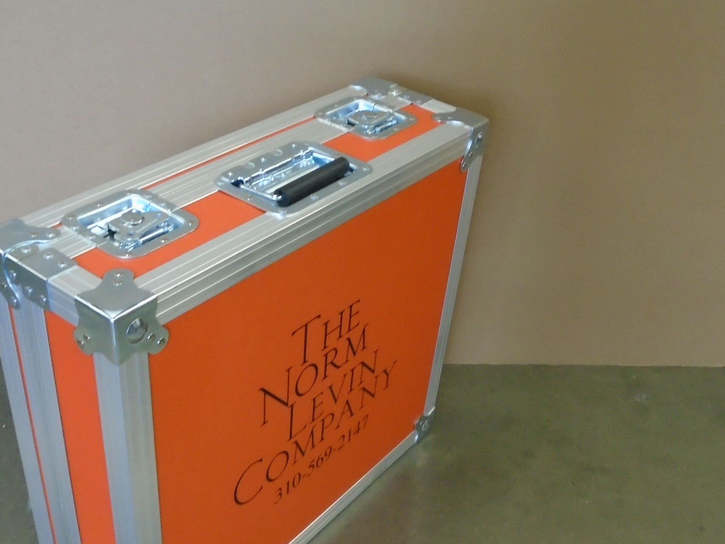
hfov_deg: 46.7
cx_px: 329
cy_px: 352
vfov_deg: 35.7
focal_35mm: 40
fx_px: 838
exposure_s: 1/25
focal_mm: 4.6
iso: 400
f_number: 3.2
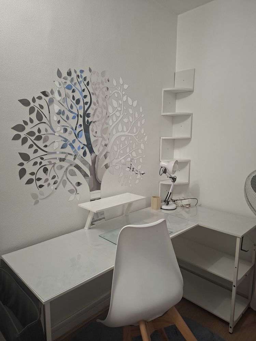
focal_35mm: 23
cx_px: 128
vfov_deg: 73.9
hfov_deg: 58.9
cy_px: 170
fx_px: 227
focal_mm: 5.54
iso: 320
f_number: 1.8
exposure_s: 1/30
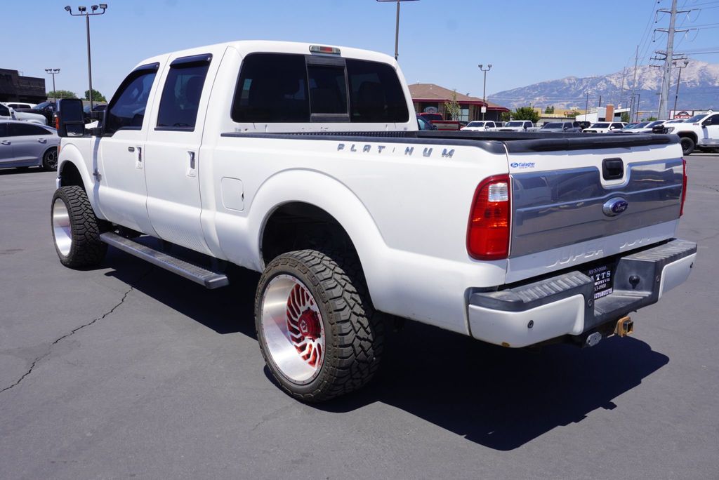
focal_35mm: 32
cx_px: 360
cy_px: 240
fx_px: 629
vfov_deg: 41.8
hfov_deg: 59.5
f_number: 10
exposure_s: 1/160
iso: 100
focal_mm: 21
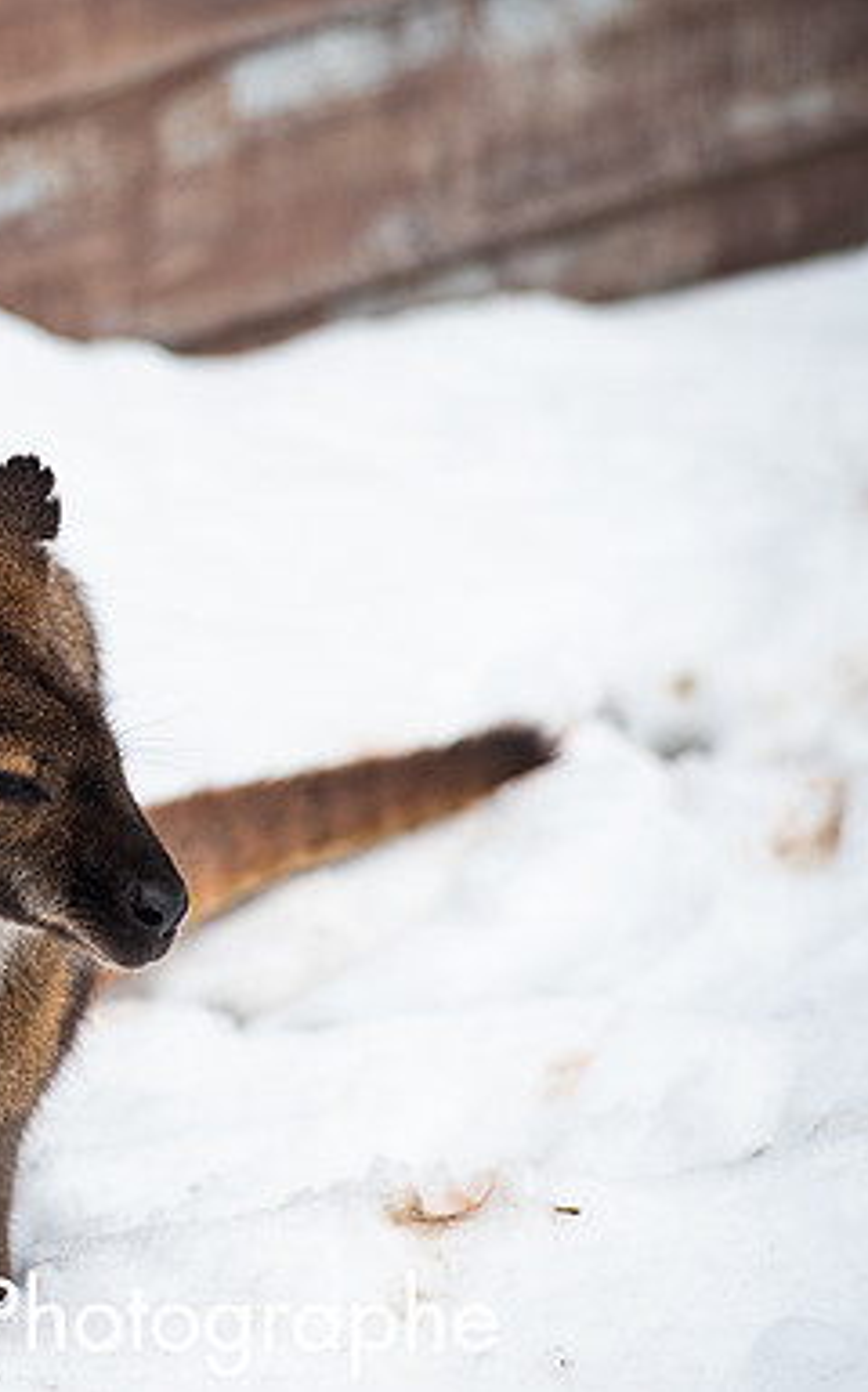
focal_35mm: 246
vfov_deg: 8.5
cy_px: 696
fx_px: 9328
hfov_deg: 5.3
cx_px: -166
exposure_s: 1/250
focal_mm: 160
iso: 100
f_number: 4
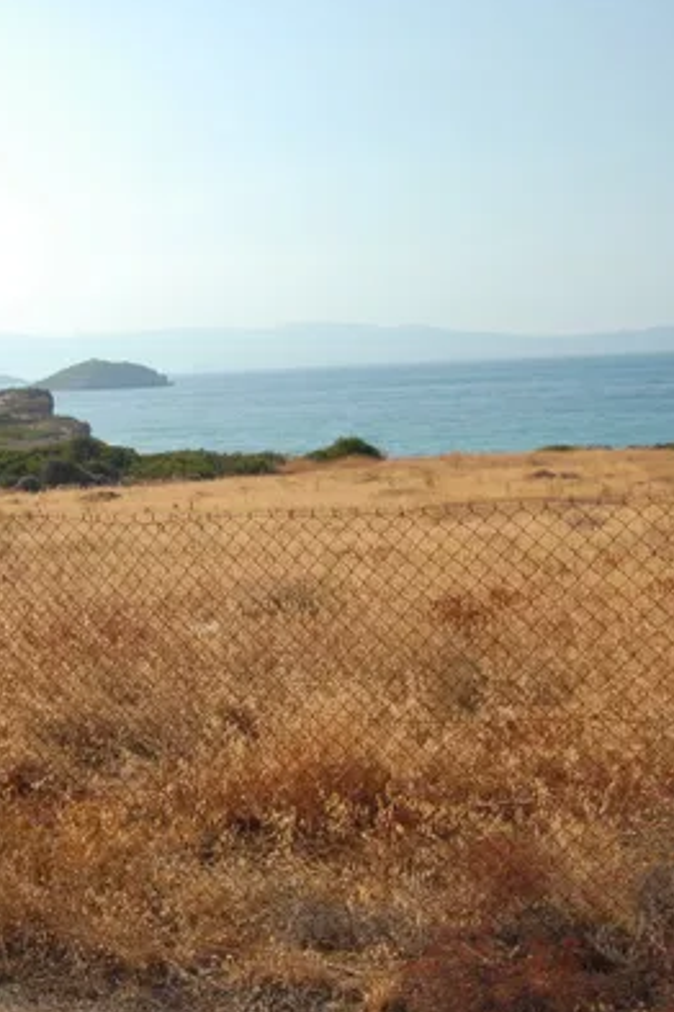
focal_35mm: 55
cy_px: 505
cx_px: 80
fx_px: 1544
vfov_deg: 36.2
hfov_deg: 24.0
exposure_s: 1/100
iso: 100
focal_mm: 24
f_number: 8
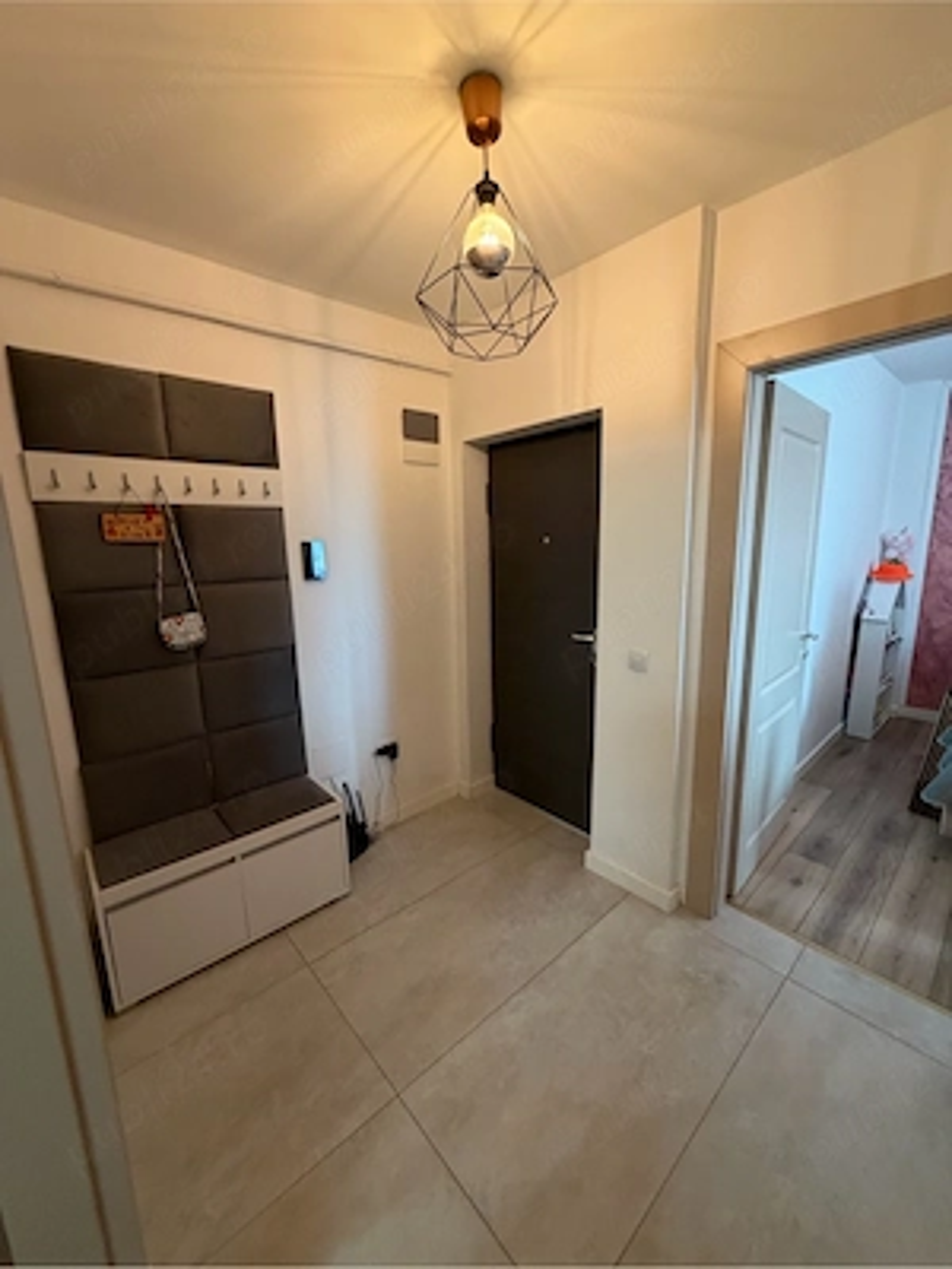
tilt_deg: -10.5
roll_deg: +0.4
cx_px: 476
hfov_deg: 85.7
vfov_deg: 102.1
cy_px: 634
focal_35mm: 14
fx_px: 513
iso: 320
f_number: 2.2
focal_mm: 2.22
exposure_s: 1/50
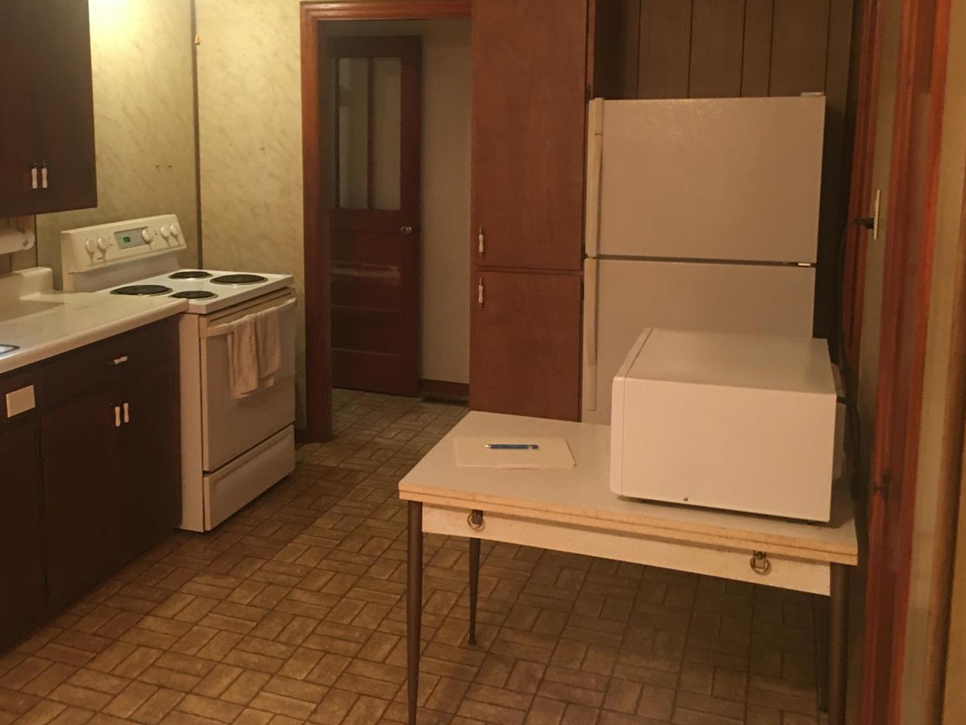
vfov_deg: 38.5
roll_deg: -0.9
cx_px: 372
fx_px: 1033
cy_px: 275
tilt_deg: -7.1
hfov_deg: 49.7
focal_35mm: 37
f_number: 2.2
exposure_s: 1/8
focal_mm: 4.15
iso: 100
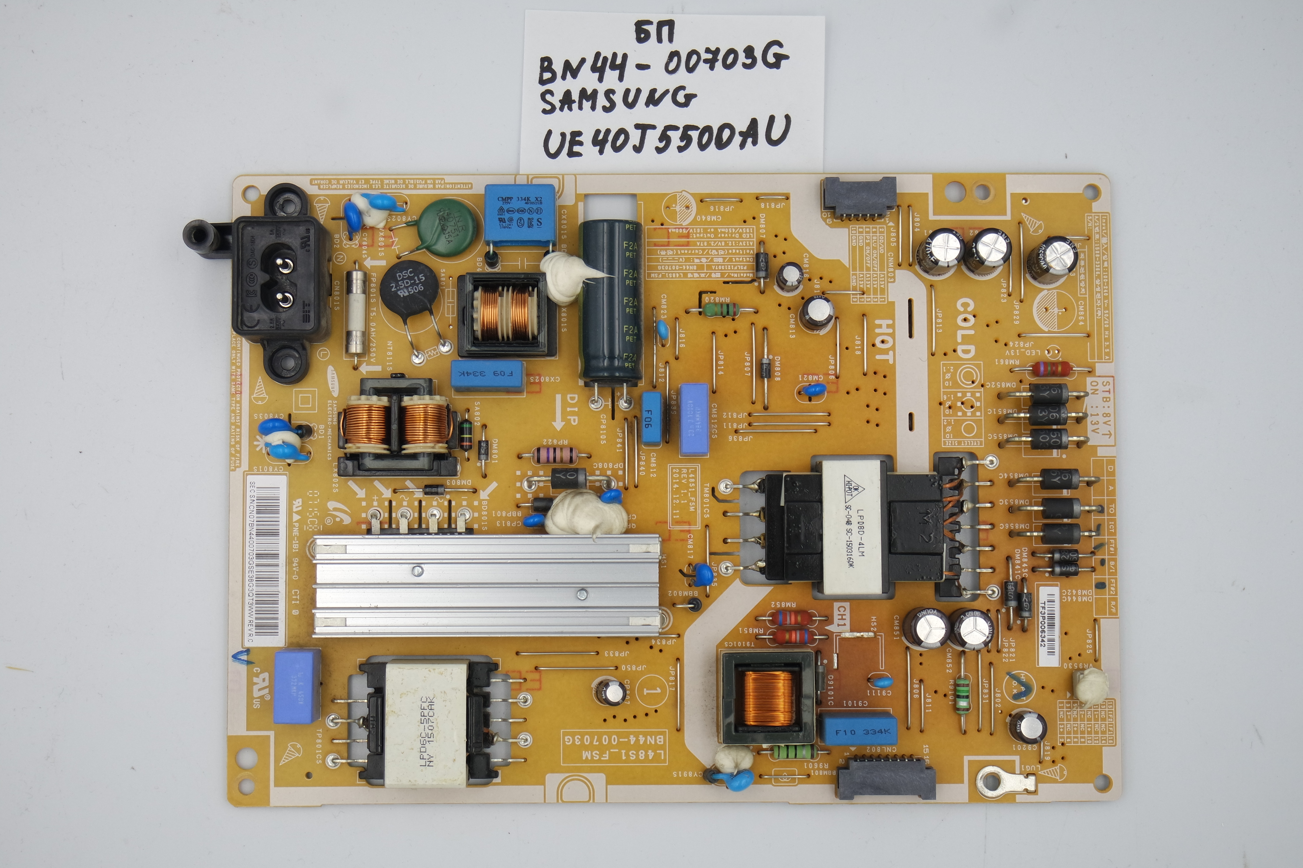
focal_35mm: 54
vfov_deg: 25.1
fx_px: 1954
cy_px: 434
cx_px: 652
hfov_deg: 36.9
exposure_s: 1/125
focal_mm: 20
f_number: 5
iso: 160
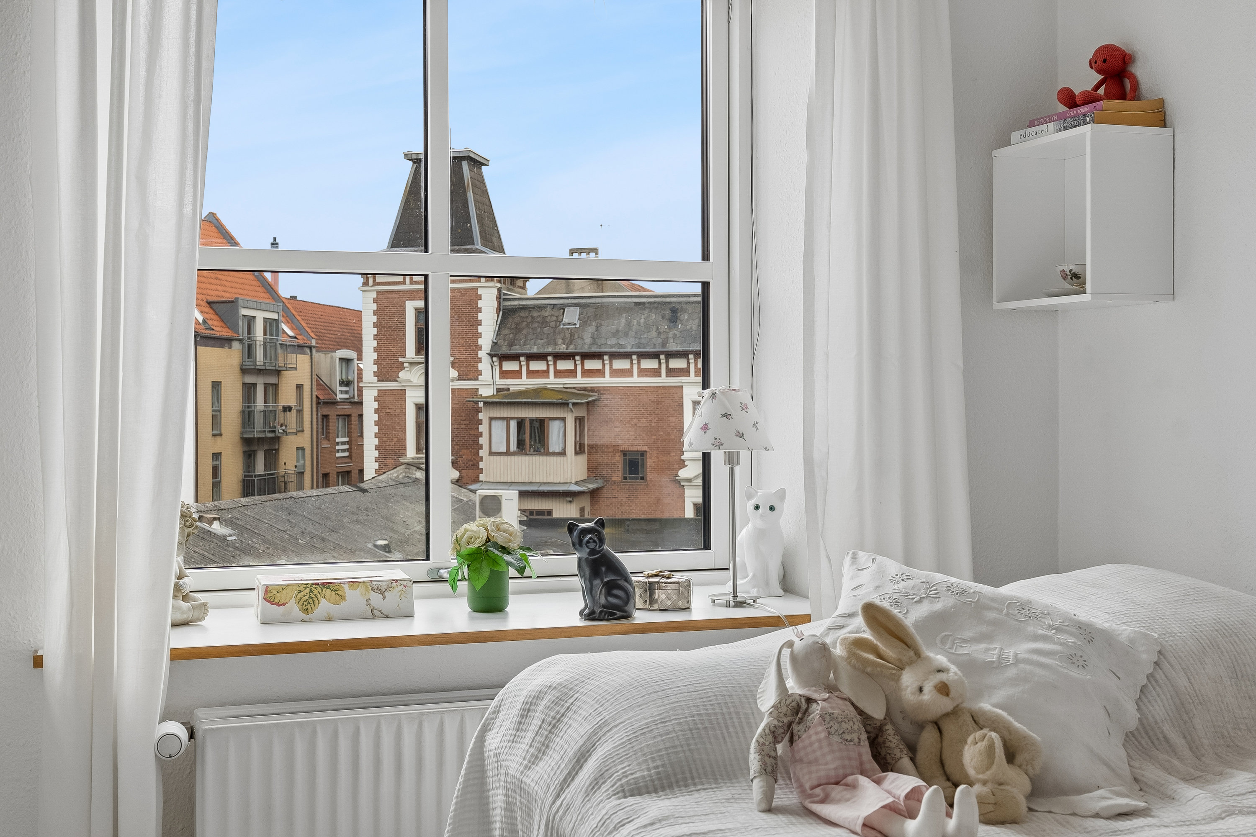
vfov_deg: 32.6
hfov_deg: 47.4
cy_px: 418
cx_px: 628
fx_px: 1430
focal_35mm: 41
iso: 200
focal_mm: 27.5
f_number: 8
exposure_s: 1/125
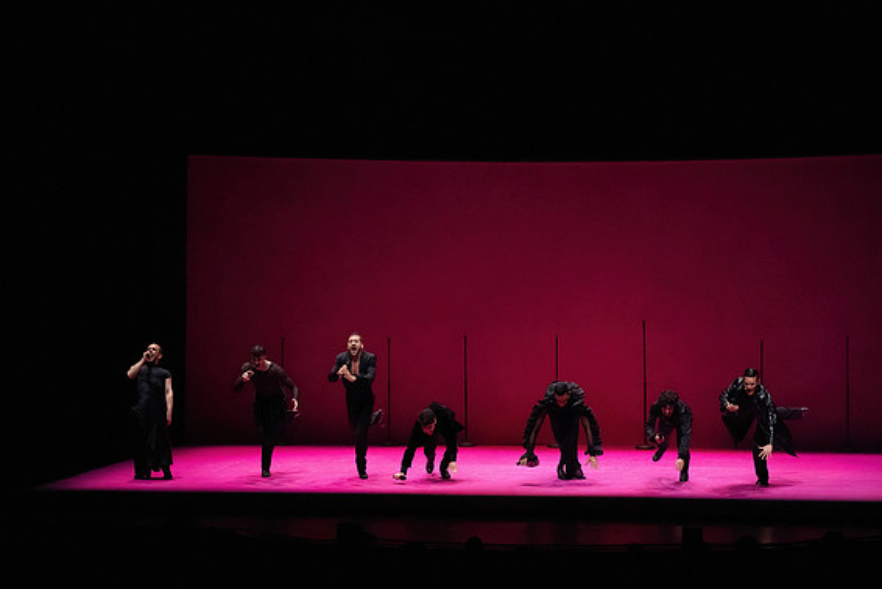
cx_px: 433
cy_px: 294
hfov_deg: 16.5
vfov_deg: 11.1
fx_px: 3039
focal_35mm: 124
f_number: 10
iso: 25600
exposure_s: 1/400
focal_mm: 121
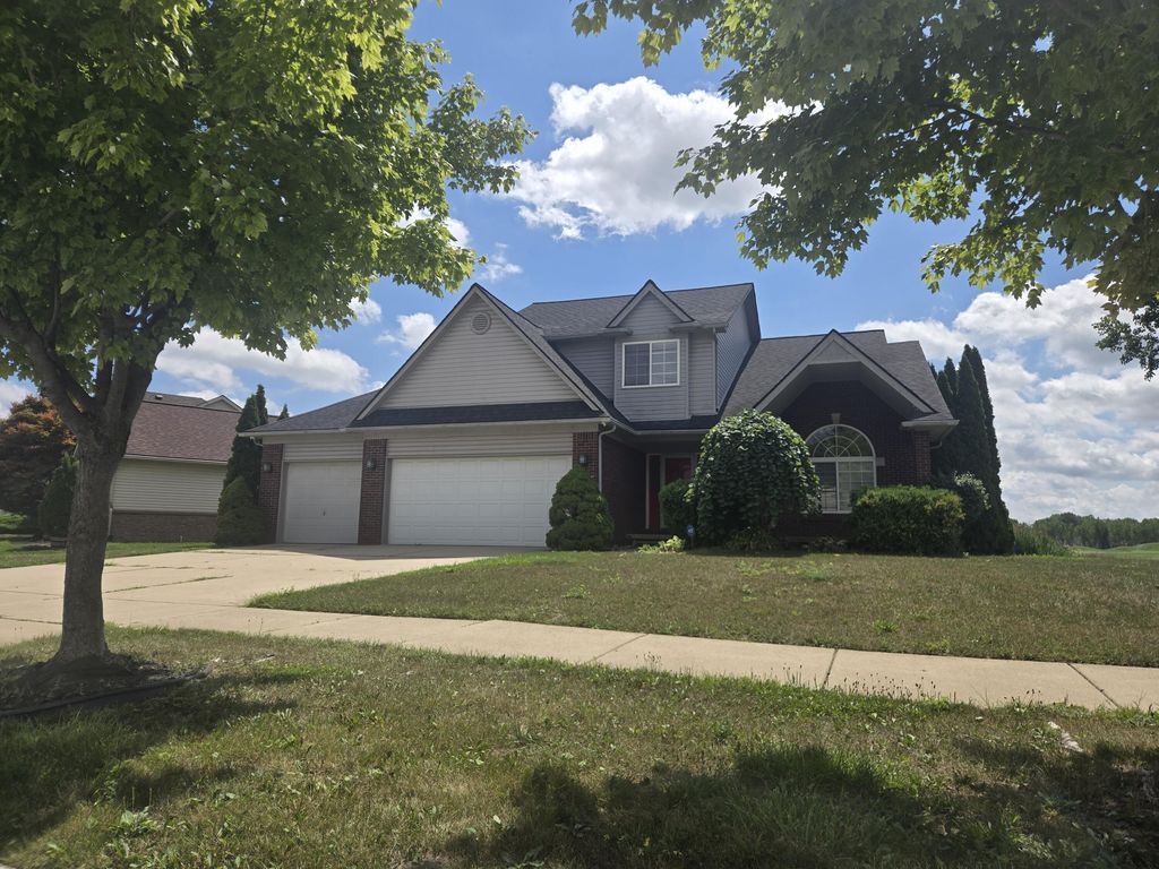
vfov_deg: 58.9
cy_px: 434
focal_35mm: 23
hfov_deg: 73.9
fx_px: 770
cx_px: 580
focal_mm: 5.4
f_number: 1.8
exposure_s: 1/2216
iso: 25
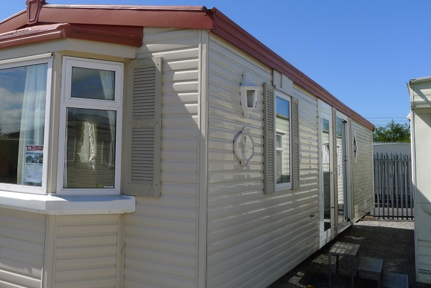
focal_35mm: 36
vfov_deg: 36.7
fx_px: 431
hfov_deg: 51.2
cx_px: 116
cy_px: 108
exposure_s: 1/800
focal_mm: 5.1
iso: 80
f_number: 4
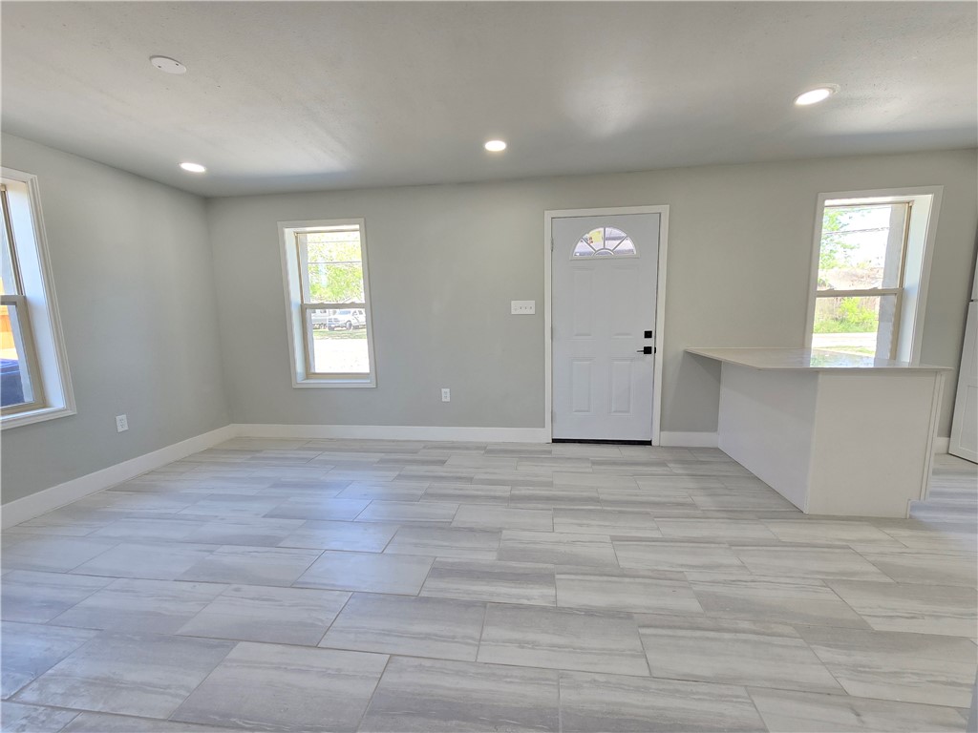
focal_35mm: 13
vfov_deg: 89.9
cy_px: 366
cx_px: 489
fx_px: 367
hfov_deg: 106.2
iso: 64
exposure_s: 1/60
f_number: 2.2
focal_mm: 2.2
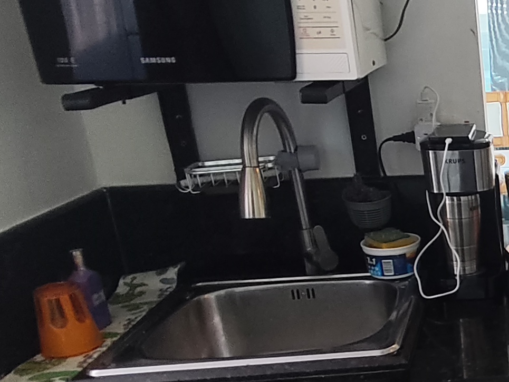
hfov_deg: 30.3
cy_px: 312
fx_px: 750
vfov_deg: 27.9
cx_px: 650
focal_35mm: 51
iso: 80
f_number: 2.2
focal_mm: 1.65
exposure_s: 1/120
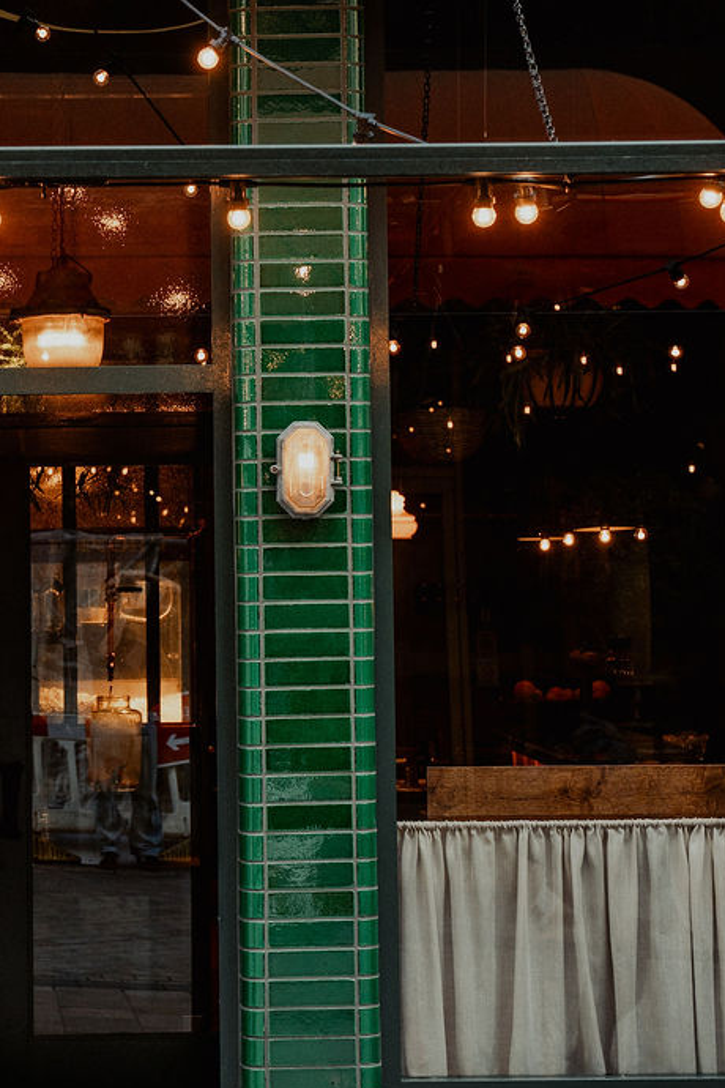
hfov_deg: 12.6
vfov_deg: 18.7
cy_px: 388
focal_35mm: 109
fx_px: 3292
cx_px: 252
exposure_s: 1/160
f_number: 4
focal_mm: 49
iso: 320
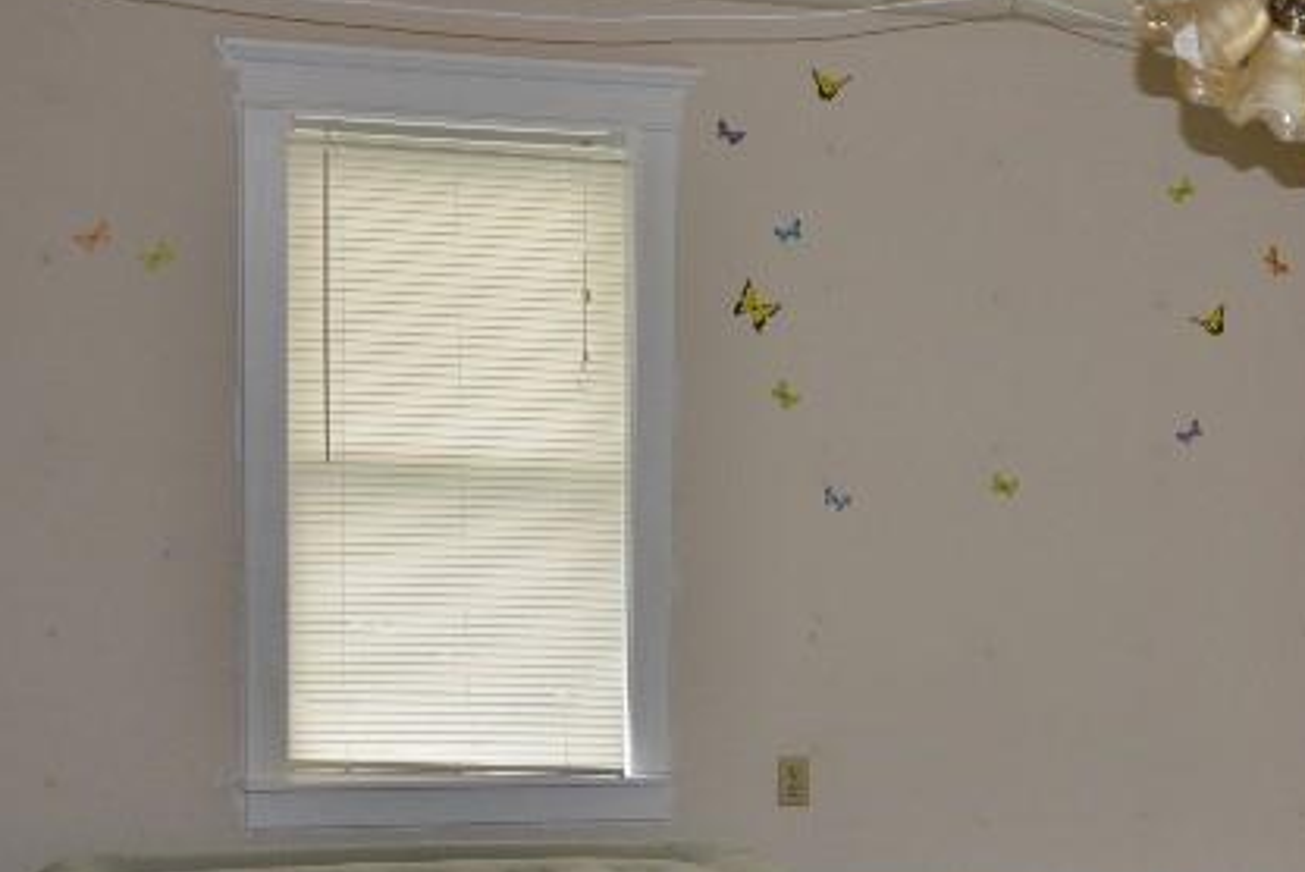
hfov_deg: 20.8
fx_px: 3346
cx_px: 1499
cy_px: 779
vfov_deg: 14.7
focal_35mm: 92
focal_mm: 25
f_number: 4
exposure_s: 1/100
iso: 400
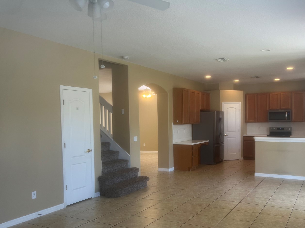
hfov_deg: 54.9
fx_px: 291
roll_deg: +0.8
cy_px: 137
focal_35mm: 33
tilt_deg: -3.6
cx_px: 186
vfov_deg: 42.7
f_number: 1.5
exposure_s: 1/120
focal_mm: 5.7
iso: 50
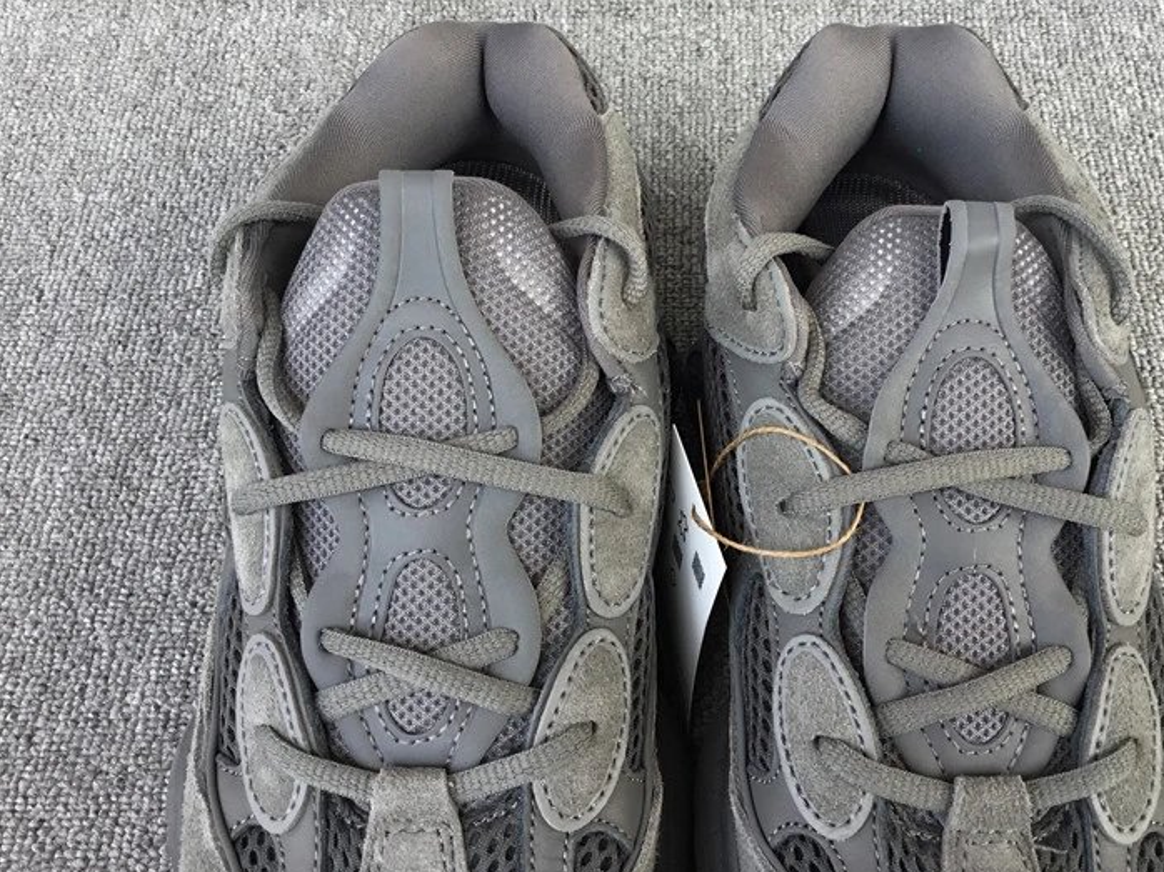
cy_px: 336
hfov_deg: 46.7
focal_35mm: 40
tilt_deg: -53.0
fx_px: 1345
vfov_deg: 35.8
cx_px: 667
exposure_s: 1/100
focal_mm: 3.3
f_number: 2.4
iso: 25
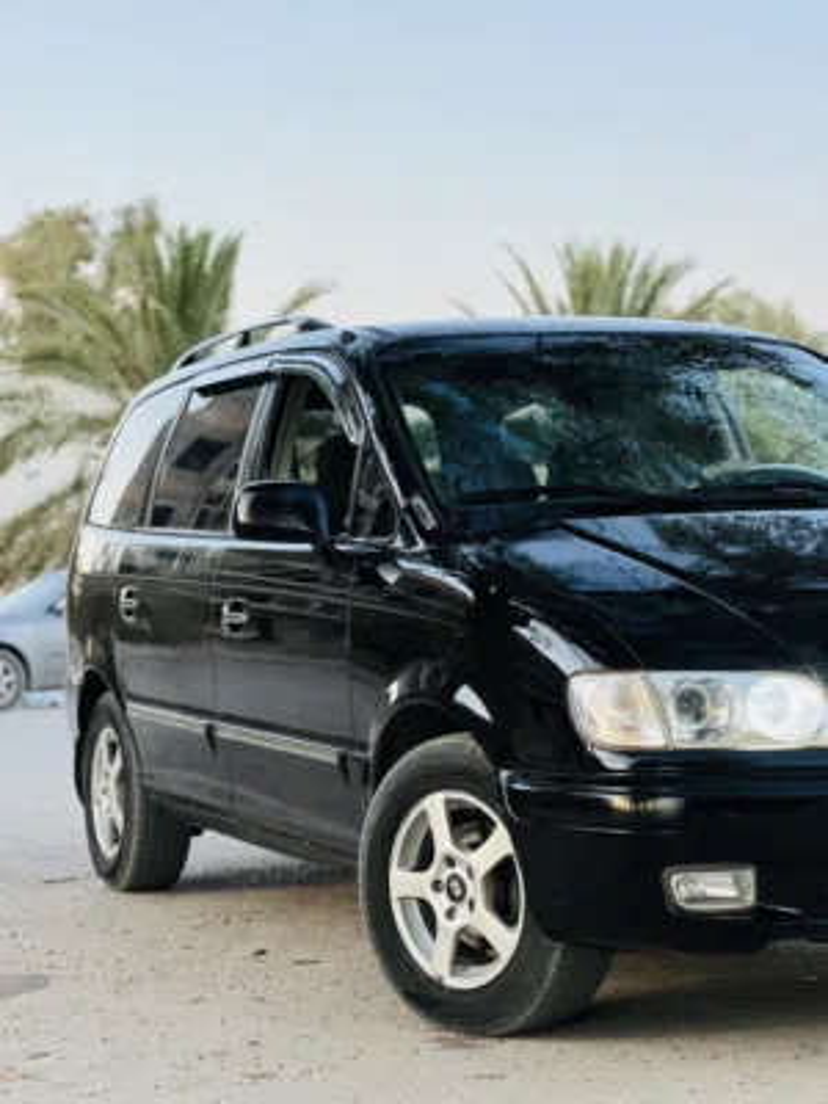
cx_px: 414
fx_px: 2456
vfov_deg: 25.3
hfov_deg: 19.1
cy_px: 552
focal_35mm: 77
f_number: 2.8
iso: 250
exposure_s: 1/104
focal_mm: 9
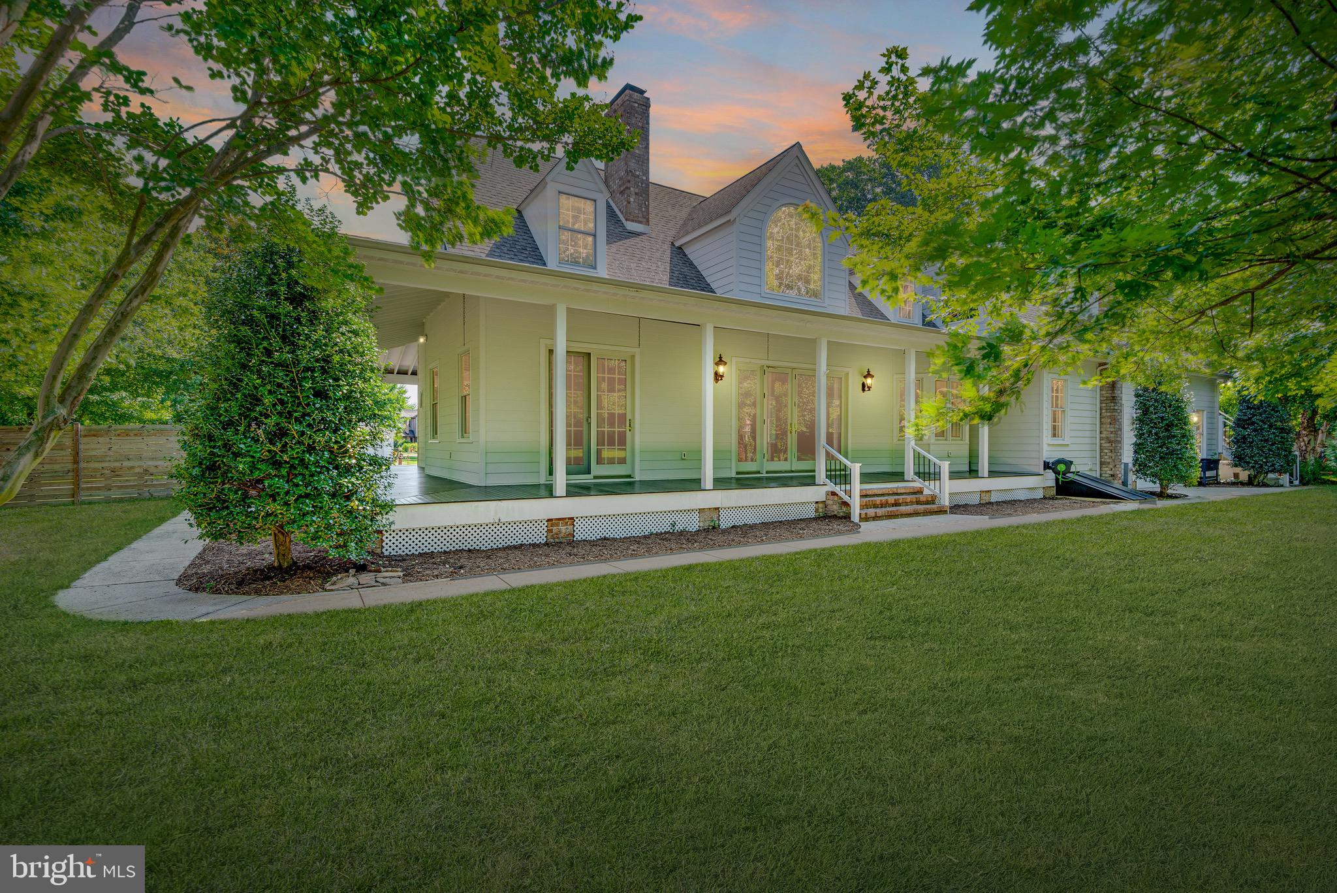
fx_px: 594
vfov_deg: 73.8
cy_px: 446
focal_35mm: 16
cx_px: 668
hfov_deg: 96.7
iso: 320
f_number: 9
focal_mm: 16
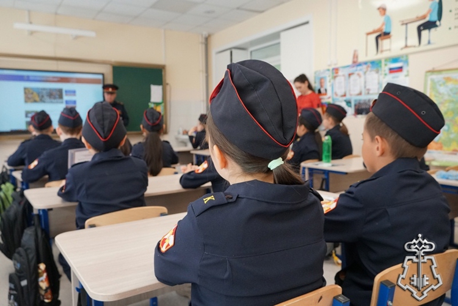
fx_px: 343
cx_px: 229
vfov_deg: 47.9
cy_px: 153
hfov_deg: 67.4
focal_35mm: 27
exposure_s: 1/160
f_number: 4
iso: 1250
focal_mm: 18
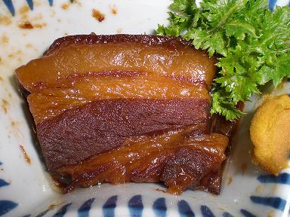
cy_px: 108
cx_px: 145
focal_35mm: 38
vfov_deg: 37.7
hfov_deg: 49.0
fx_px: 318
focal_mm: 6.3
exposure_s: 1/30
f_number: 4.4
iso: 50
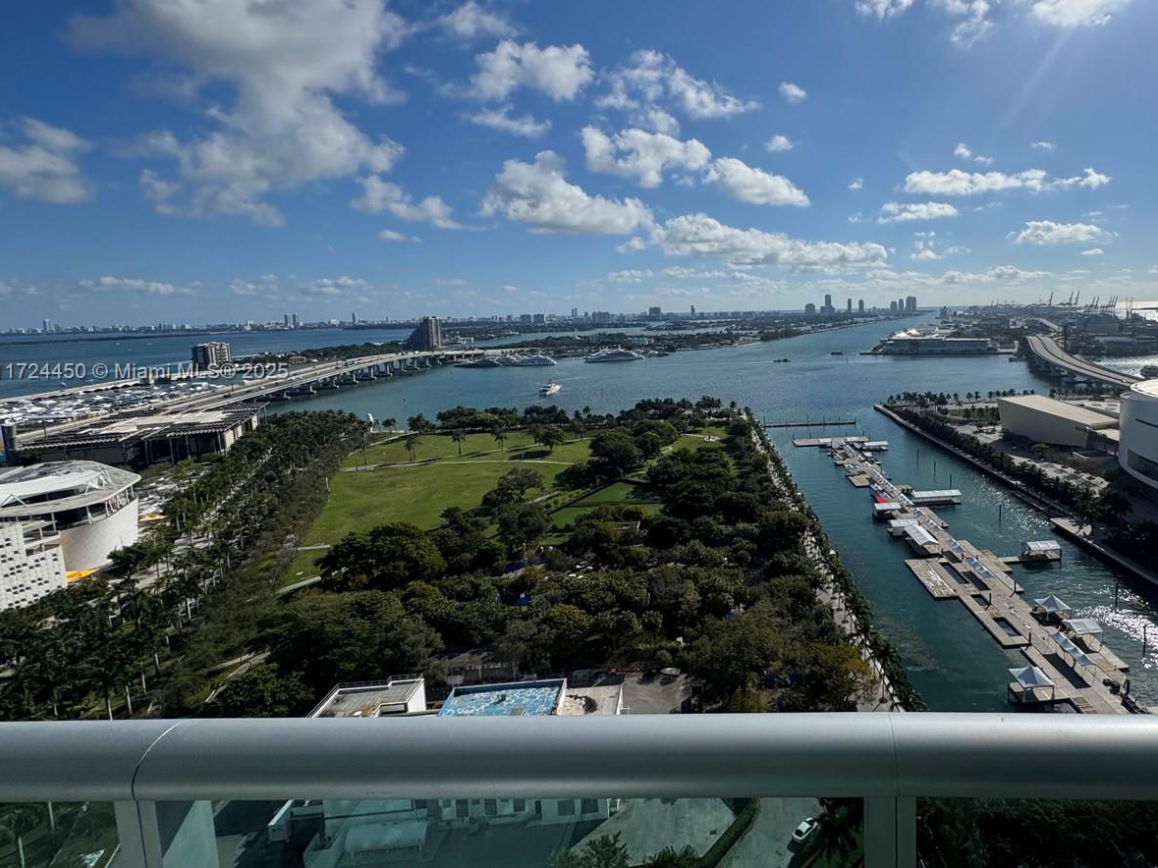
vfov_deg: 68.3
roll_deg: +2.1
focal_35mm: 19
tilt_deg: -3.4
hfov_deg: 82.1
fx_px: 636
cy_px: 373
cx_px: 760
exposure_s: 1/3906
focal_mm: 2.22
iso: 32
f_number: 2.2
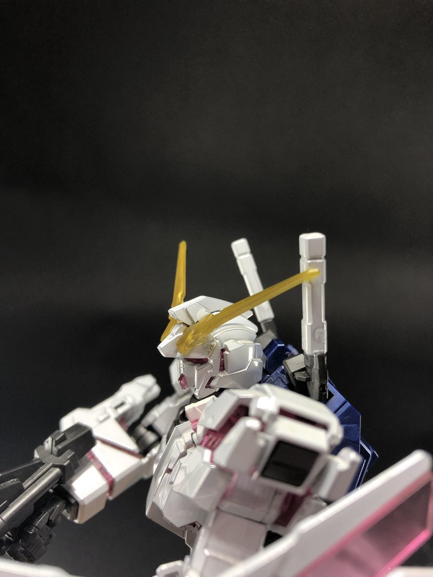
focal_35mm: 28
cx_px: 216
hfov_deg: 49.7
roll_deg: -1.1
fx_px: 467
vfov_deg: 63.4
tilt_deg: -18.7
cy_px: 288
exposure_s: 1/33
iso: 20
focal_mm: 3.99
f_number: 1.8
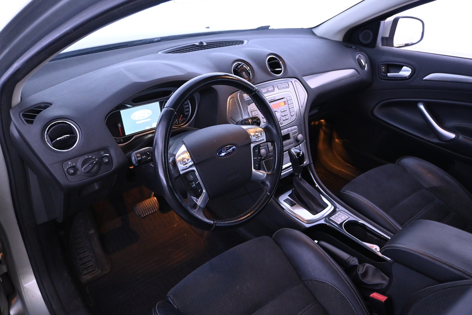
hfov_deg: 63.2
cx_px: 236
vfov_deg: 44.6
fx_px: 383
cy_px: 158
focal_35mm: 29
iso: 3600
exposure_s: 1/30
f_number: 3.8
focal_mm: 19.5
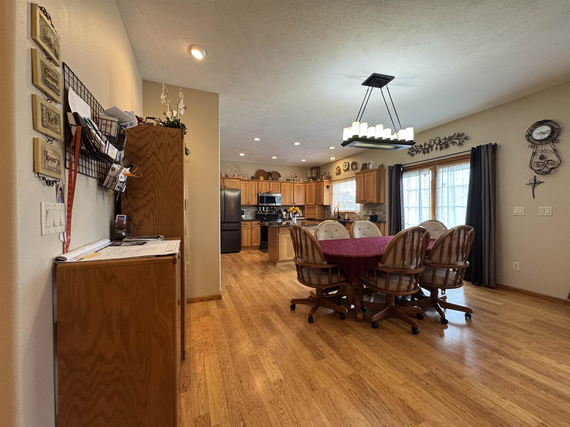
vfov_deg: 85.7
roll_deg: -0.3
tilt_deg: -0.8
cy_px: 214
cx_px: 285
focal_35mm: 14
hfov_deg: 102.1
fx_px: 231
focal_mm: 2.22
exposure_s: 1/60
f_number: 2.2
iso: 200
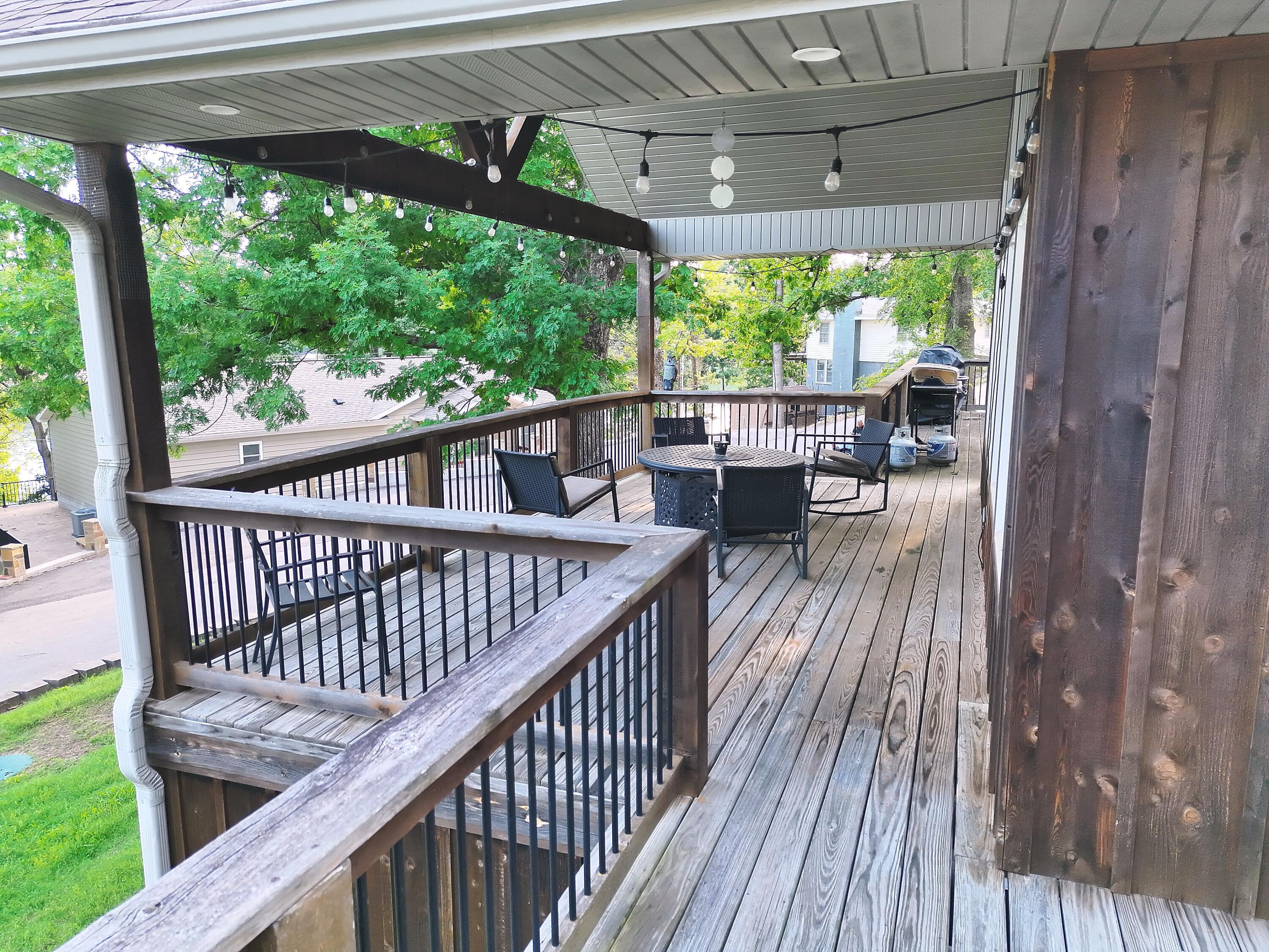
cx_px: 634
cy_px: 476
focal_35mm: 24
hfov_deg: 71.6
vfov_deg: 56.8
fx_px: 880
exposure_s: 1/160
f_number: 1.7
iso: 250
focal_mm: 6.7
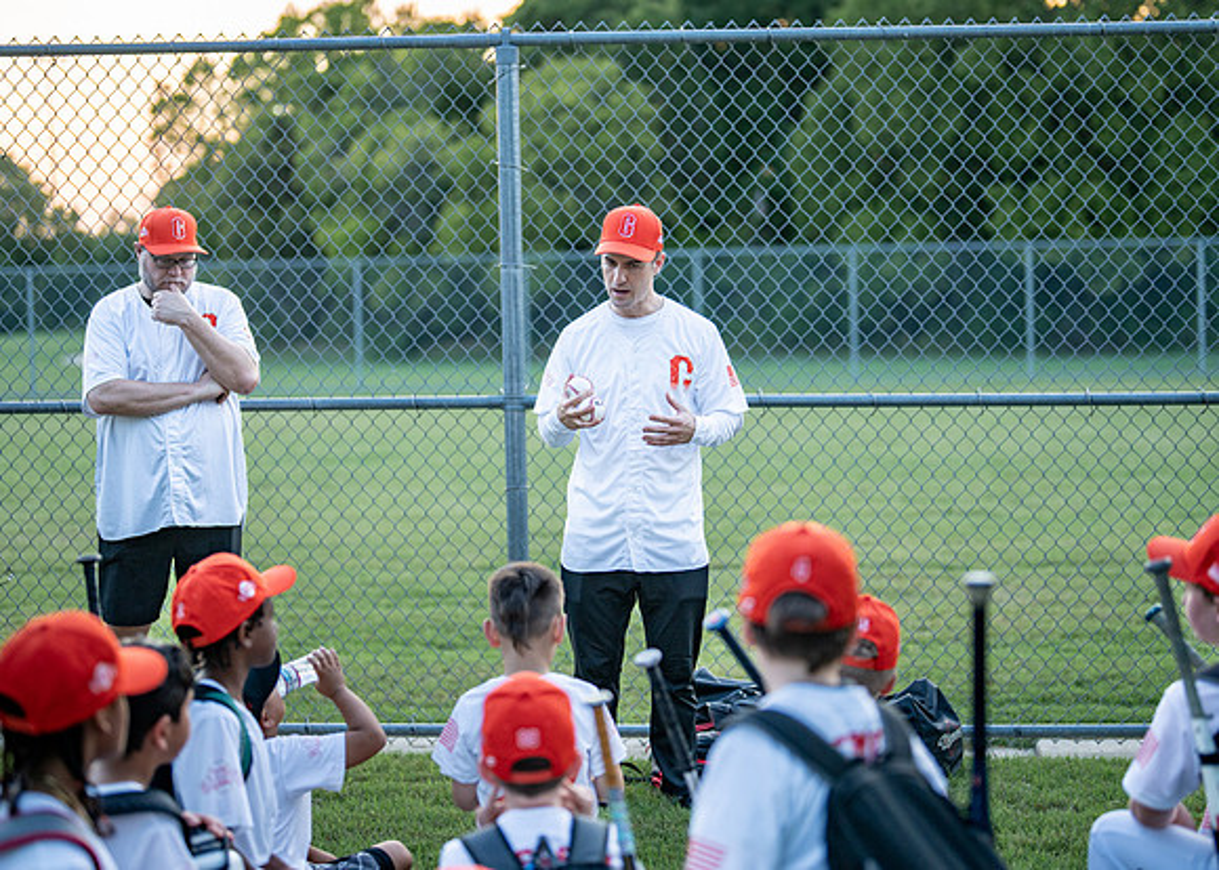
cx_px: 630
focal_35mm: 64
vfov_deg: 22.3
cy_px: 391
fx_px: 2210
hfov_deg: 30.8
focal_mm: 50
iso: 250
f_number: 1.2
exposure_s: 1/2000
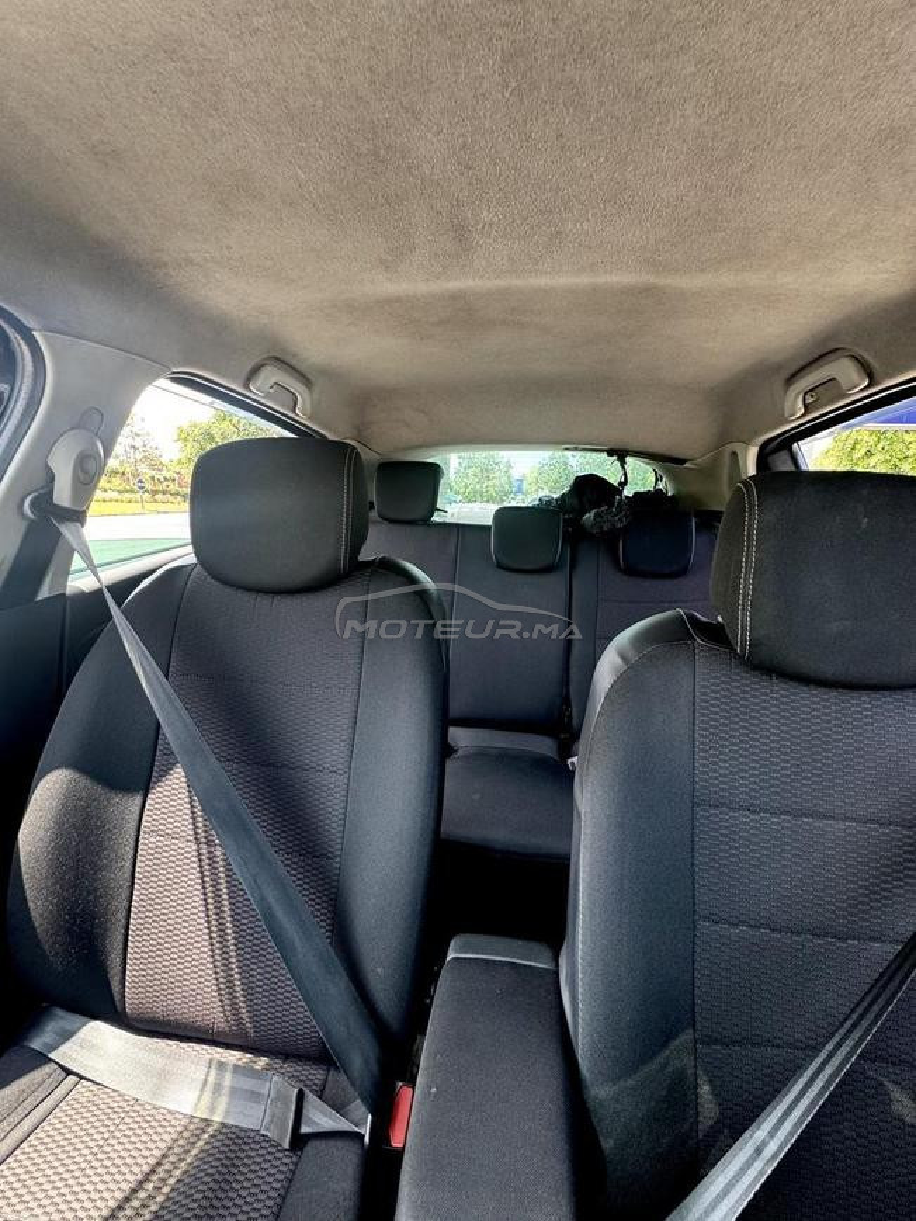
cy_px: 610
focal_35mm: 14
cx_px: 458
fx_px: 494
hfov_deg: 85.7
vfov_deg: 102.1
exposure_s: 1/99
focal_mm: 2.22
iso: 125
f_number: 2.2
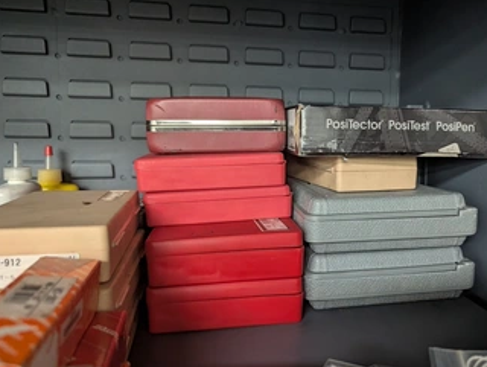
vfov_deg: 46.9
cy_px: 176
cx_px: 301
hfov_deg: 59.2
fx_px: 423
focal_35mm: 30
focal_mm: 6.9
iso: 405
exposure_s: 1/100
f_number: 1.68
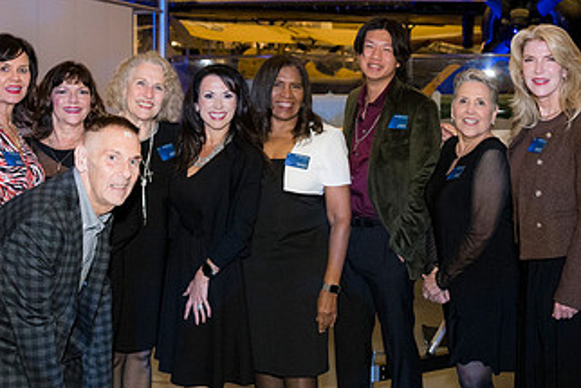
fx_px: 1017
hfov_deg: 31.9
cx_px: 294
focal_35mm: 63
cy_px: 127
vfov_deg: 21.5
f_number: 4
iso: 3200
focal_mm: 35
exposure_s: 1/125
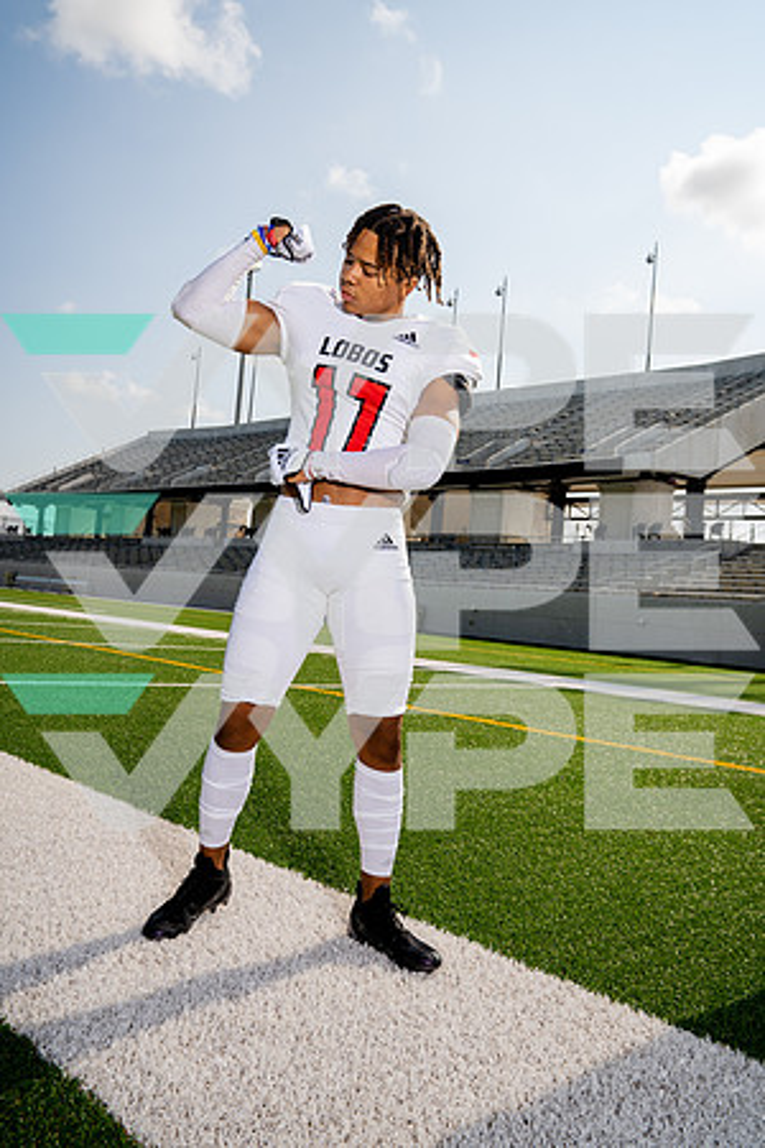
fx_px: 956
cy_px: 574
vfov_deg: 61.9
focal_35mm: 30
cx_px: 382
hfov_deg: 43.6
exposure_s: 1/250
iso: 100
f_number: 7.1
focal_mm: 30
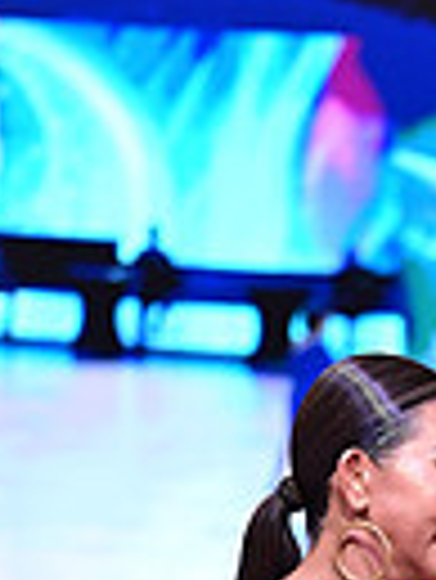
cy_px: 1034
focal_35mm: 337
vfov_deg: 5.8
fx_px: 5650
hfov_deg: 4.4
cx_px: 764
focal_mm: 78
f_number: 2.8
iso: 1600
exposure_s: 1/640
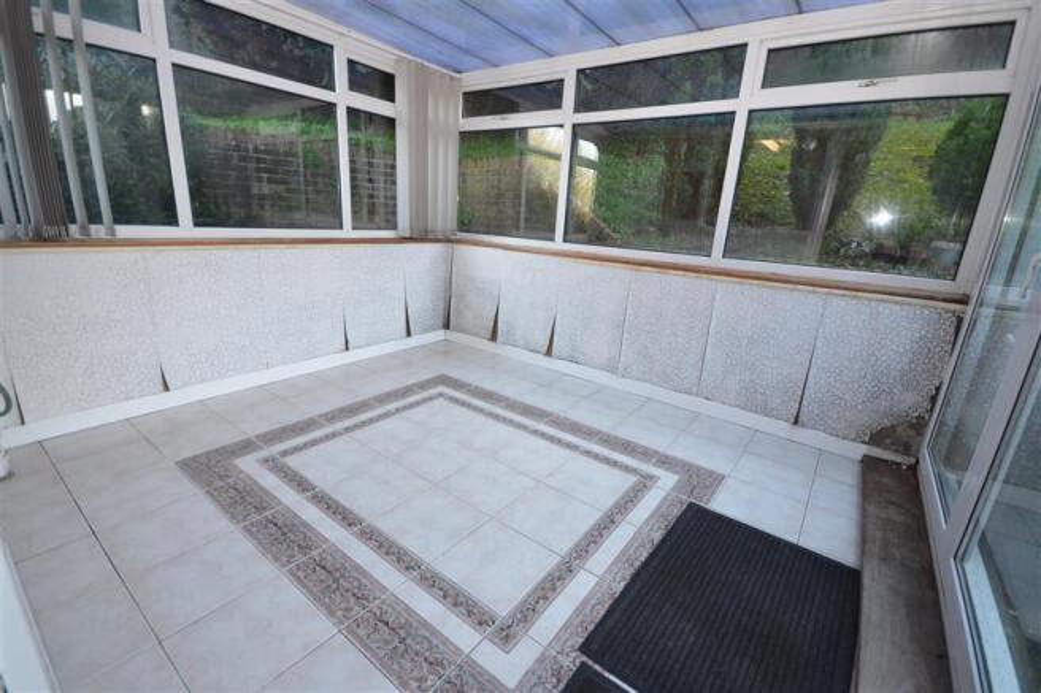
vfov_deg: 77.3
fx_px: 434
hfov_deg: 100.4
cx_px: 520
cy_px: 346
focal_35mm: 15
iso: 500
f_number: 4
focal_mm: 10
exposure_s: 1/60
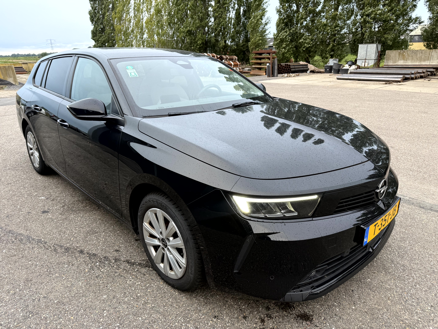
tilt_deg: -17.3
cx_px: 219
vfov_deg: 56.8
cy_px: 164
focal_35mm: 24
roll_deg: +1.0
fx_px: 304
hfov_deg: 71.6
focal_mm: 6.76
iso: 80
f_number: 1.78
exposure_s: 1/129
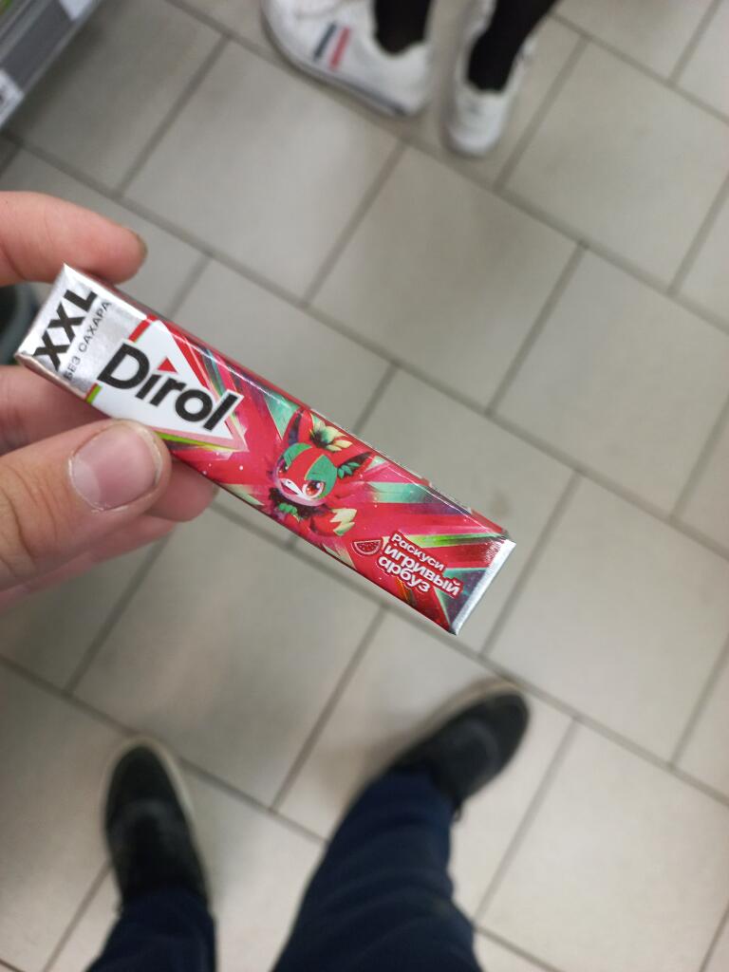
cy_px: 486
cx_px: 364
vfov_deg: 69.4
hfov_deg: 54.9
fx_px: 702
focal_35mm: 25
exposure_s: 1/33.3
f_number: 1.8
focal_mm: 4.6
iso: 200
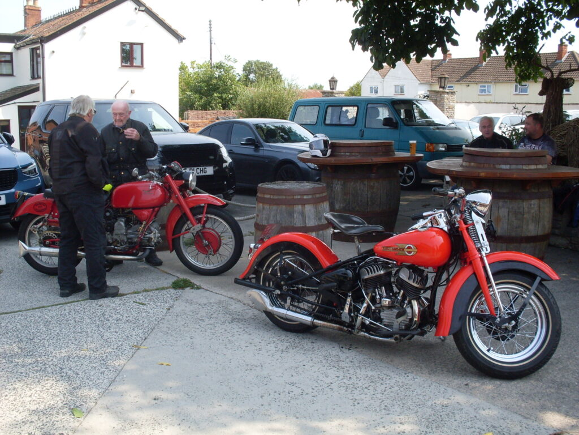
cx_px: 290
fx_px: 636
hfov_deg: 49.0
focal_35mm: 38
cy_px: 218
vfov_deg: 37.7
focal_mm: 6.3
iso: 80
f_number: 8.4
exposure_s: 1/90
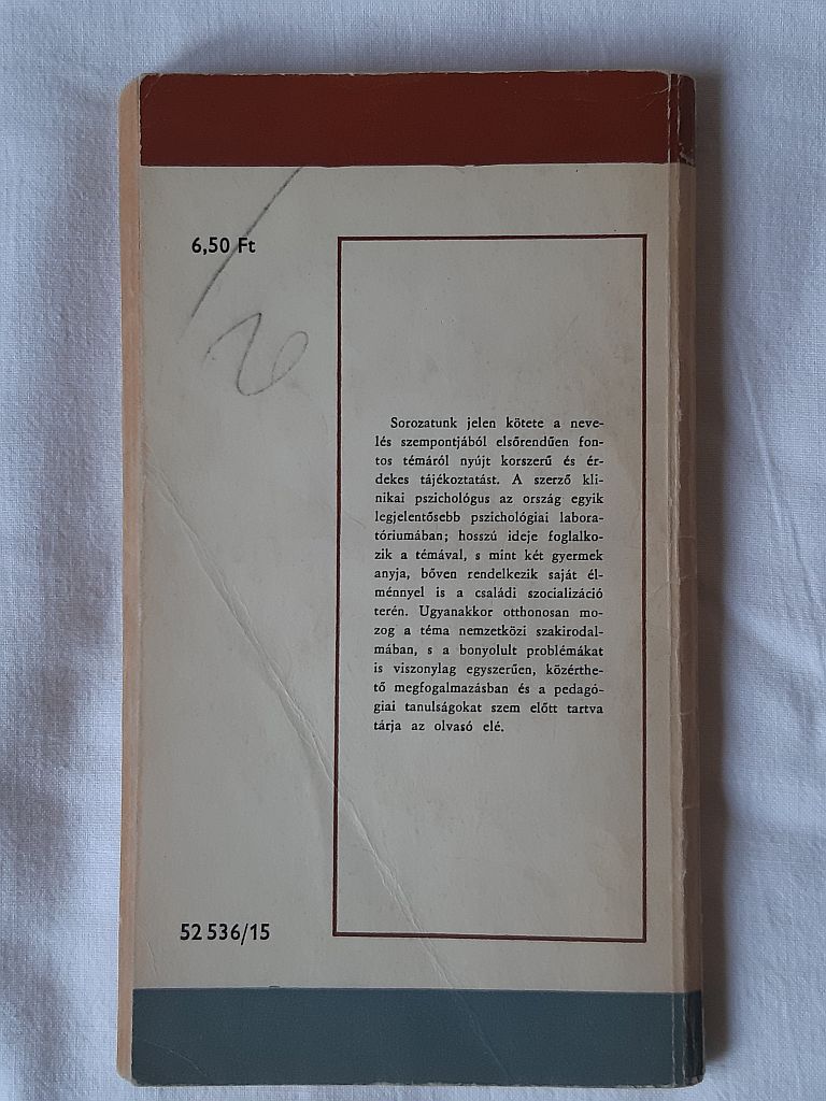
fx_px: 859
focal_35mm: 27
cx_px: 413
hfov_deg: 51.4
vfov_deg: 65.3
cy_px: 550
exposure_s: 1/100
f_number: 1.7
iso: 64
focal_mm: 3.93
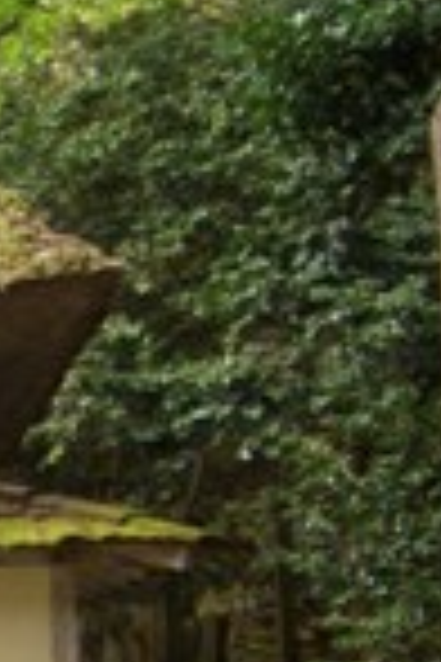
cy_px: 554
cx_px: -454
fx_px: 2039
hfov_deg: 11.1
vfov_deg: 18.2
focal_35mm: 111
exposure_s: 1/60
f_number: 2.6
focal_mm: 5.8
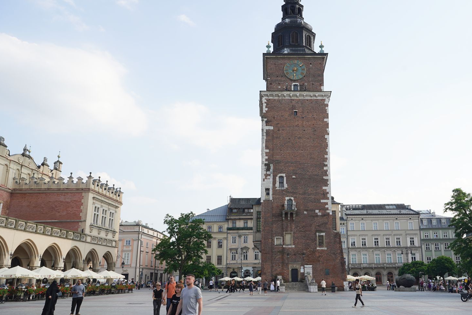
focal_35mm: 33
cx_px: 302
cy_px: 154
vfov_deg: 40.0
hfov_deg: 56.4
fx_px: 433
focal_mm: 24
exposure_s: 1/100
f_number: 10
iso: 100
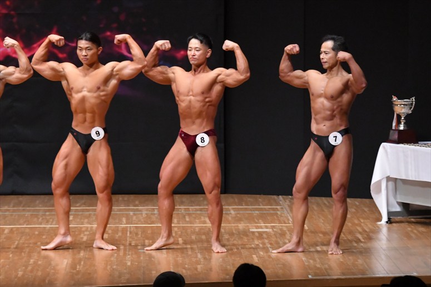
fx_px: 2872
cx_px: 216
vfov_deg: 5.7
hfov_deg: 8.6
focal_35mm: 240
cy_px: 144
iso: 8000
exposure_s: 1/400
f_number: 5.6
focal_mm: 160
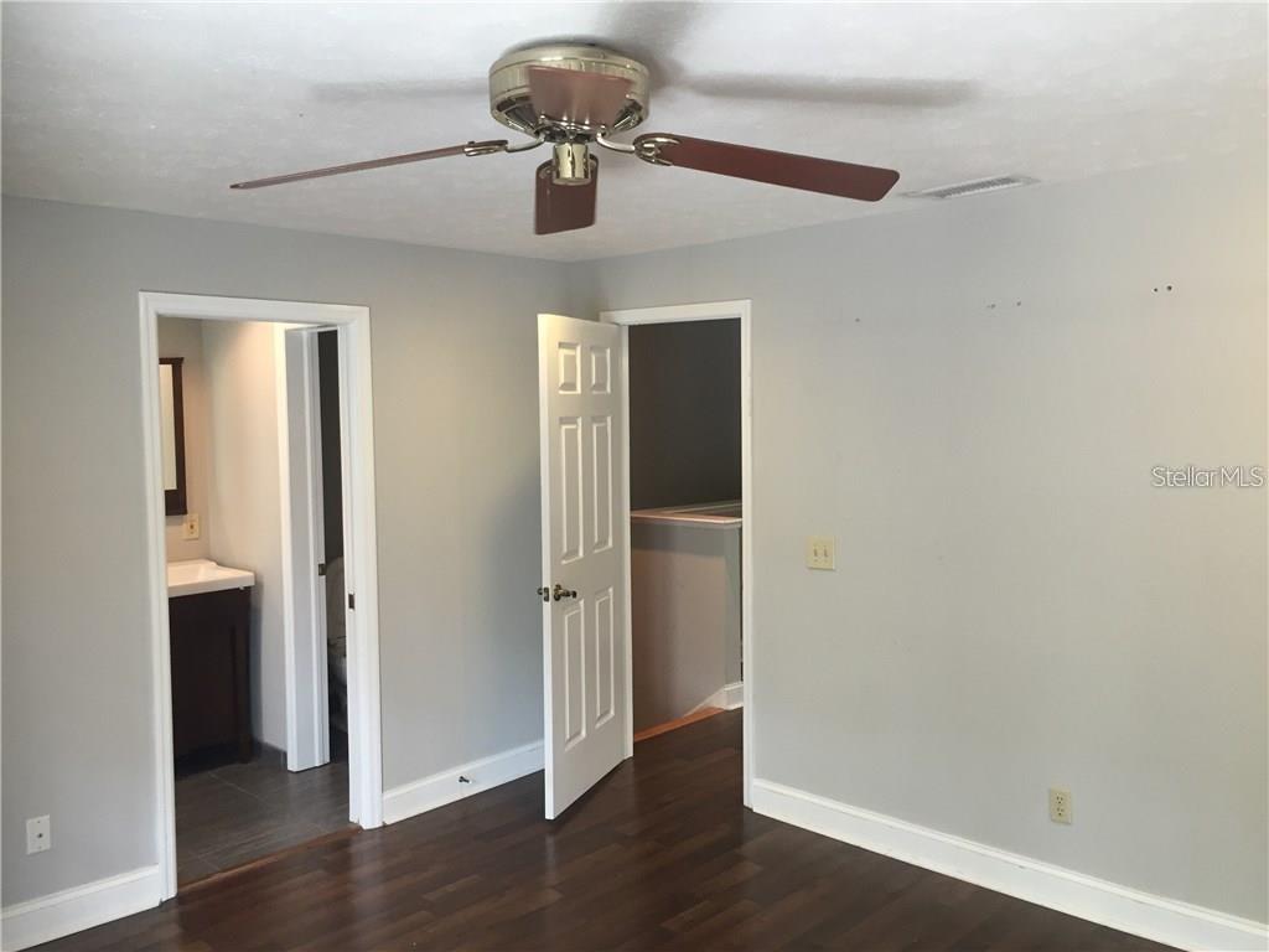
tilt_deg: -4.4
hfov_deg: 61.7
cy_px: 476
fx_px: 1063
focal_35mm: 29
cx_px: 634
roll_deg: -0.7
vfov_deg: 48.2
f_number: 2.2
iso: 100
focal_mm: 4.15
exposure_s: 1/30
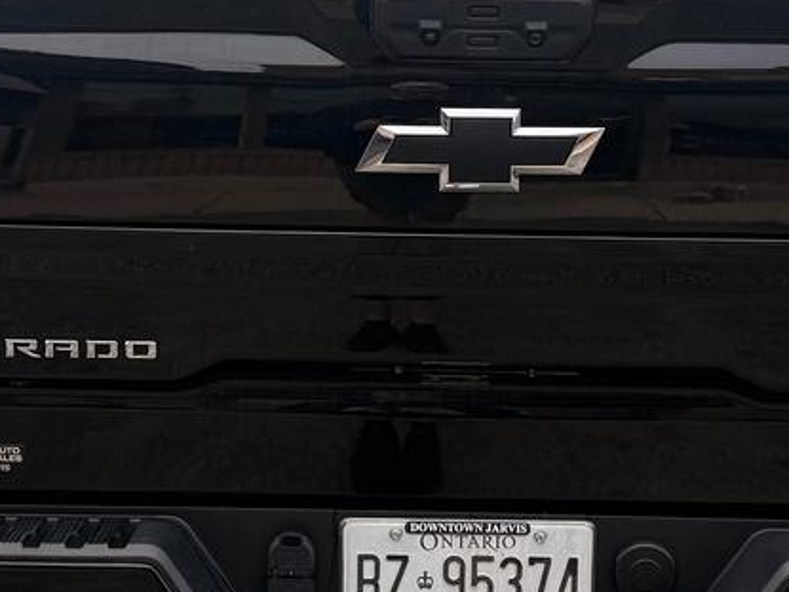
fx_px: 1686
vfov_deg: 19.9
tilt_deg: -6.6
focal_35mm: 74
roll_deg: -0.9
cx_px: 403
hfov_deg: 26.3
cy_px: 225
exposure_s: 1/3425
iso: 80
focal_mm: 6.76
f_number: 1.78
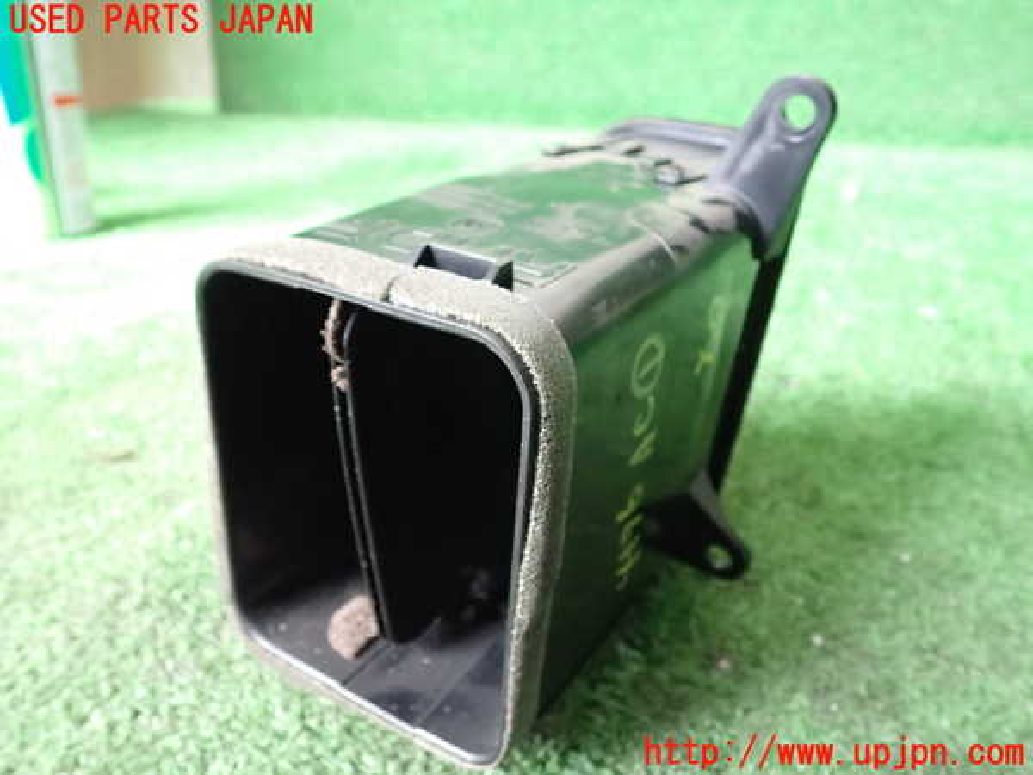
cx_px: 516
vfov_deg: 46.8
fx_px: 895
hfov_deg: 60.0
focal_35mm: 30
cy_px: 388
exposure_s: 1/160
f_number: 2.3
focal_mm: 5.4
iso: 1600
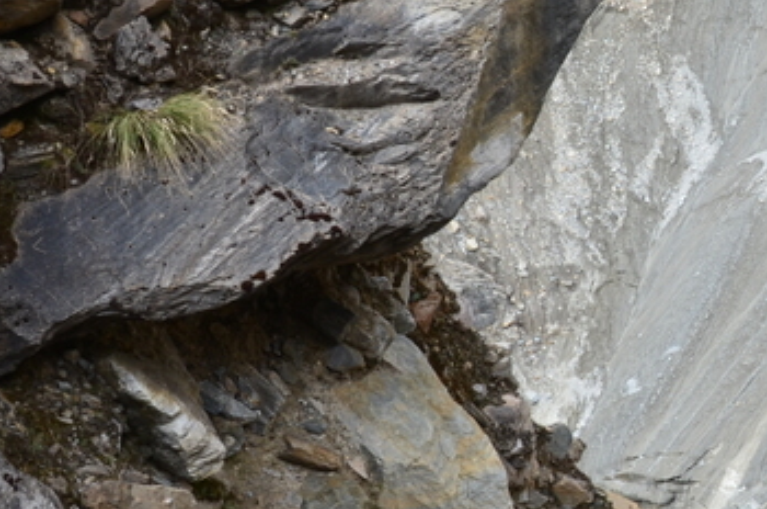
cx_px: 817
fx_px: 2190
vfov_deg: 13.2
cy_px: 425
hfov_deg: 19.1
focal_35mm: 103
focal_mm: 24
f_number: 9
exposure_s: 1/125
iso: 200
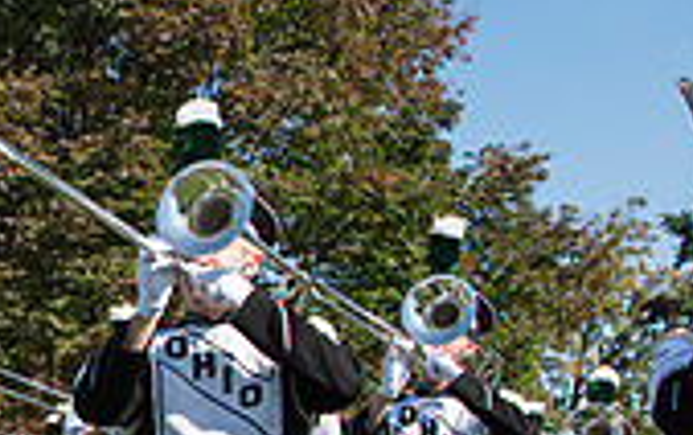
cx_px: -328
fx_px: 1588
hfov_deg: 21.1
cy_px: 449
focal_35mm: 84
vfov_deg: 15.3
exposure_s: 1/1250
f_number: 5.6
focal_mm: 24
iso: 200
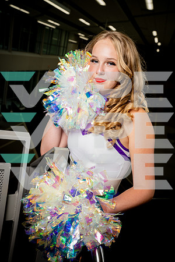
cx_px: 88
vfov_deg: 50.7
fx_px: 277
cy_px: 131
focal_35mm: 38
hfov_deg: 35.1
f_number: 5.6
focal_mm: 38
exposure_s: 1/250
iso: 400
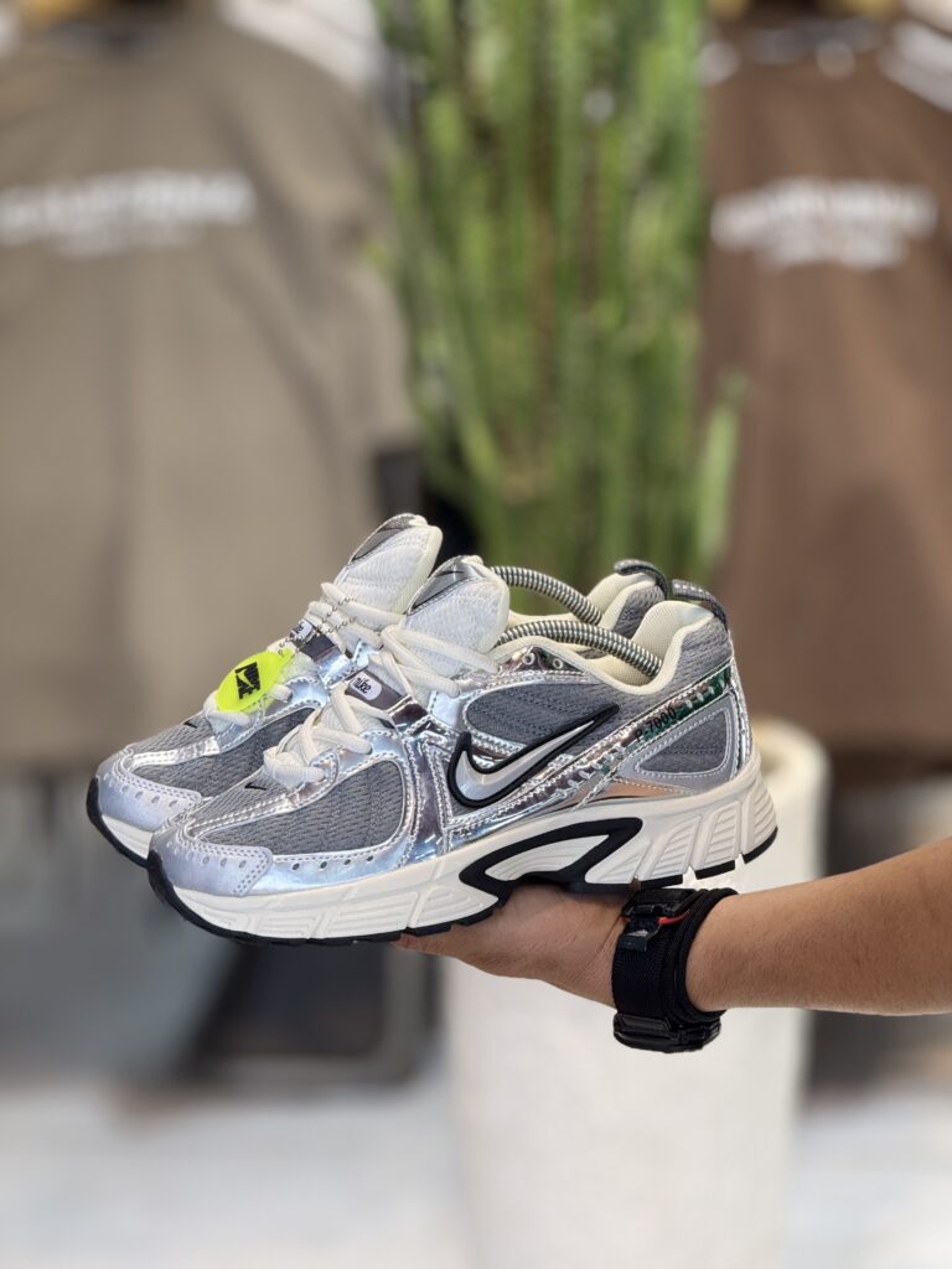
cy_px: 634
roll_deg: +0.0
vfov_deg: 16.4
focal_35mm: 120
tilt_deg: -12.4
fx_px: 4400
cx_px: 476
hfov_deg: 12.3
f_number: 2.8
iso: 160
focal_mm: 15.66
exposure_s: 1/100
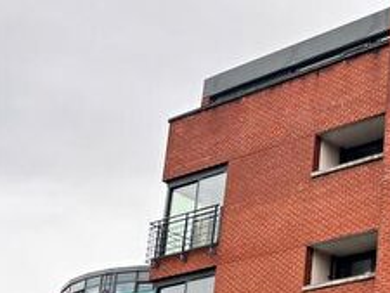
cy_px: 315
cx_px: 489
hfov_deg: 22.0
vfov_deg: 17.7
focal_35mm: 81
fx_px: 913
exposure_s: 1/355
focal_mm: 5.1
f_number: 1.6
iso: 50
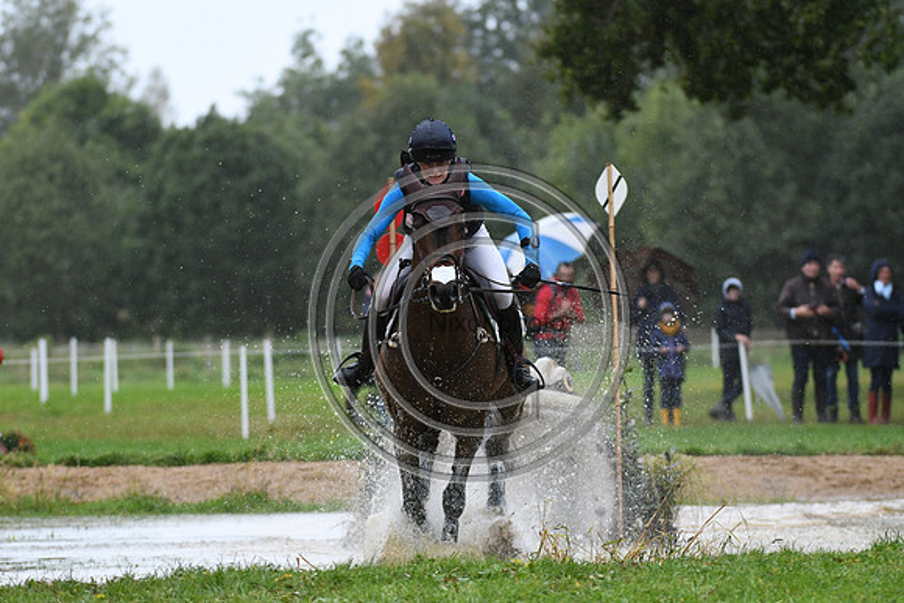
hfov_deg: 6.9
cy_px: 302
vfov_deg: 4.6
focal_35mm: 300
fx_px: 7535
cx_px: 452
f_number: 4.5
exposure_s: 1/1250
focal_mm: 200
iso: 1100
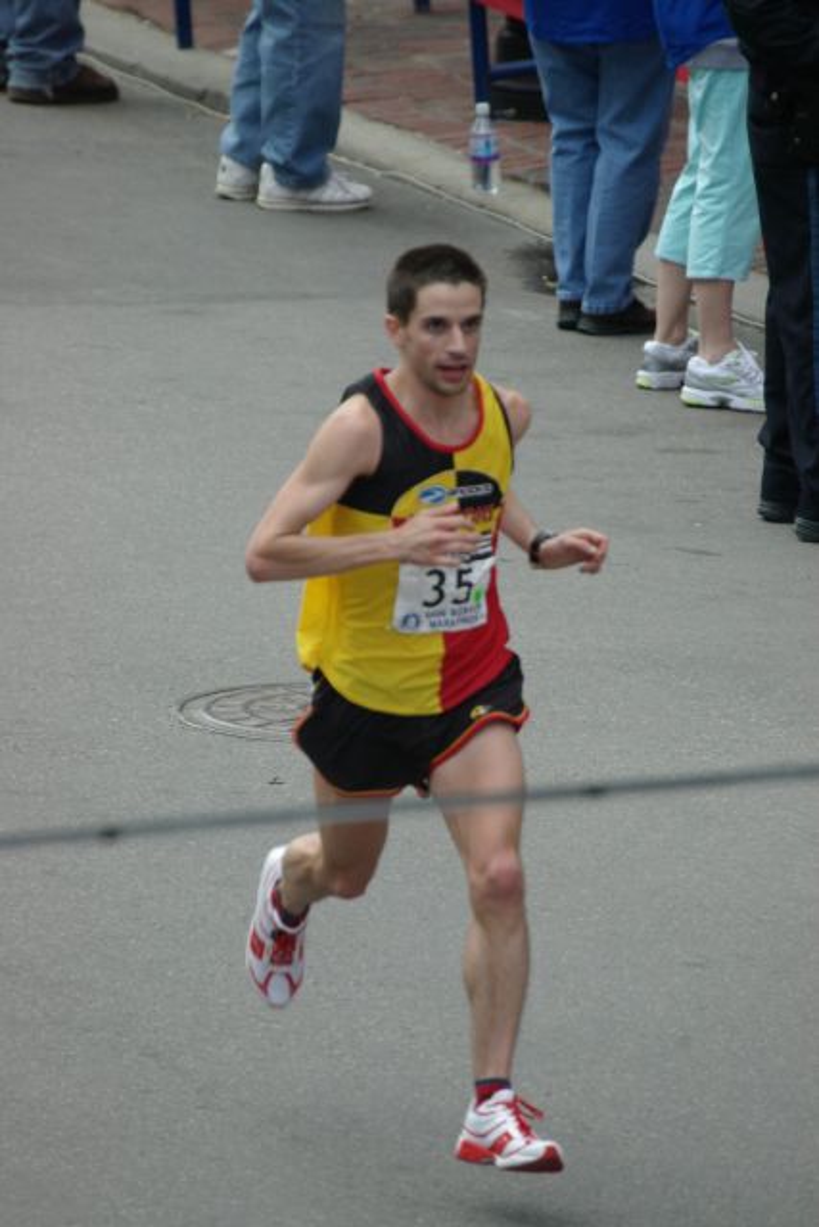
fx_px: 18416
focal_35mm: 540
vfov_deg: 3.8
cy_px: 614
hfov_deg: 2.5
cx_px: 410
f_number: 7.1
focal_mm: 360
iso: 400
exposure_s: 1/500
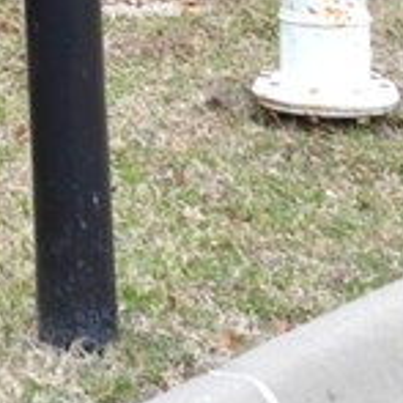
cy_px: -441
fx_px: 2239
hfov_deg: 9.4
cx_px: -489
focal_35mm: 170
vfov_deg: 9.5
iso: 400
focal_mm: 18
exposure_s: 1/50
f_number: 3.5
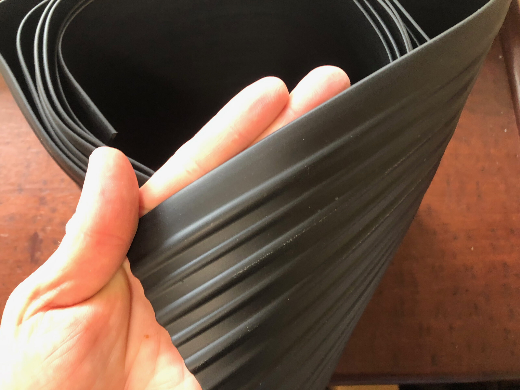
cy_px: 195
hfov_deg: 63.4
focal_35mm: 28
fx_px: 421
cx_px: 260
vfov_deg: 49.7
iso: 100
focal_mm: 3.99
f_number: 1.8
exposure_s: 1/11
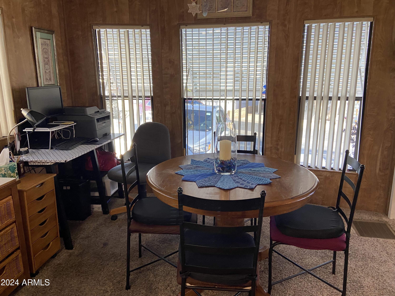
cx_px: 198
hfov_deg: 67.3
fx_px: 297
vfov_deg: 53.1
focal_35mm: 26
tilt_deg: -13.3
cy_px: 148
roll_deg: -0.1
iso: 125
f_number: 1.8
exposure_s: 1/60
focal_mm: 4.25
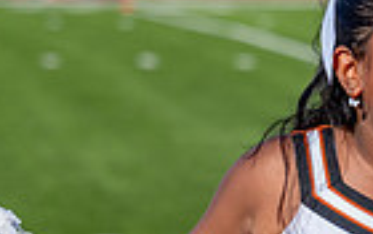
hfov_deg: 5.9
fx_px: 3625
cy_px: 211
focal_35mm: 356
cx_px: 414
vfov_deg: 3.7
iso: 250
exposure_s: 1/6400
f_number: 2.8
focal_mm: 70
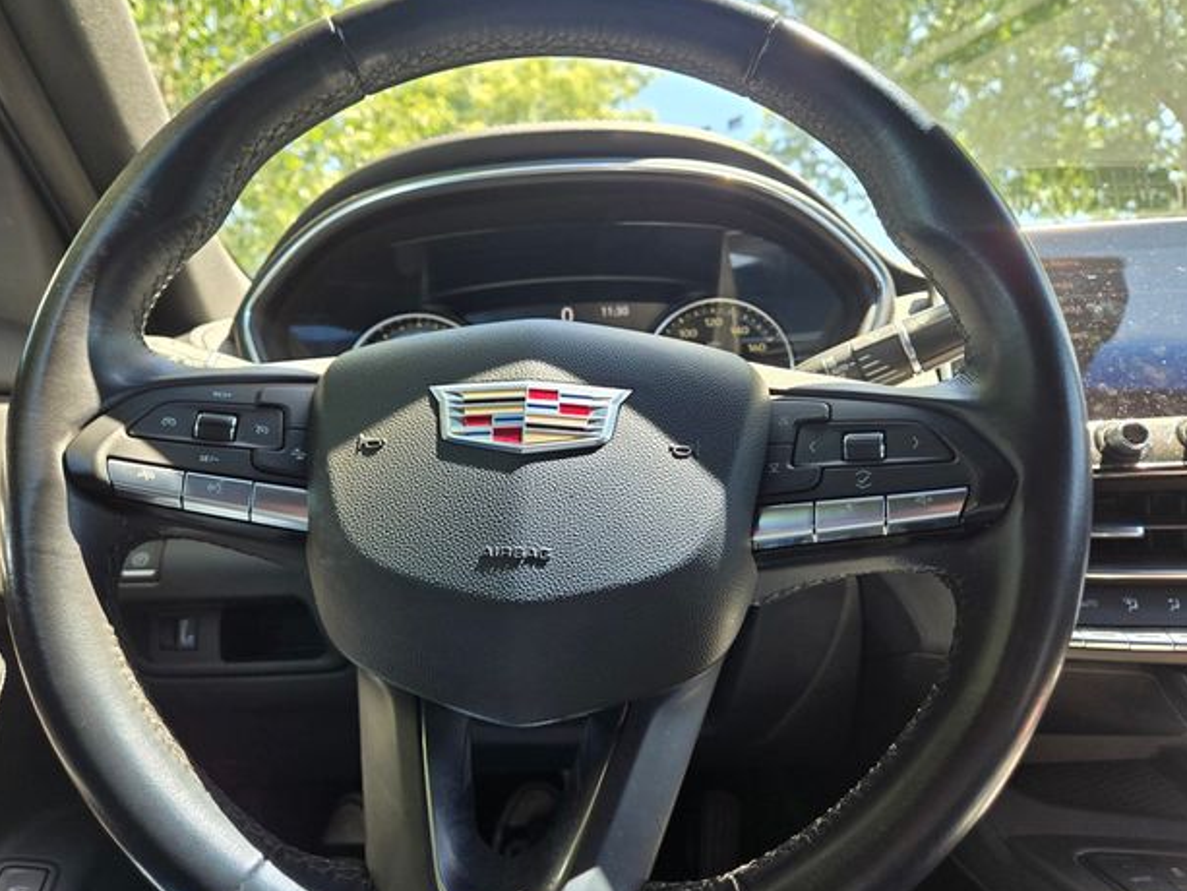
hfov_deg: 71.6
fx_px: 823
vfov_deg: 56.8
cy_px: 449
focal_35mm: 24
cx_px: 577
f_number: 1.8
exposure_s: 1/180
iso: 50
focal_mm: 5.4
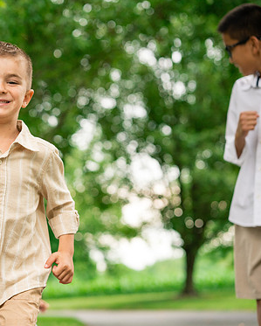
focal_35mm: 124
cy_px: 167
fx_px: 1196
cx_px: 23
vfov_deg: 15.5
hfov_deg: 12.4
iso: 500
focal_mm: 85
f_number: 3.5
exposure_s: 1/500
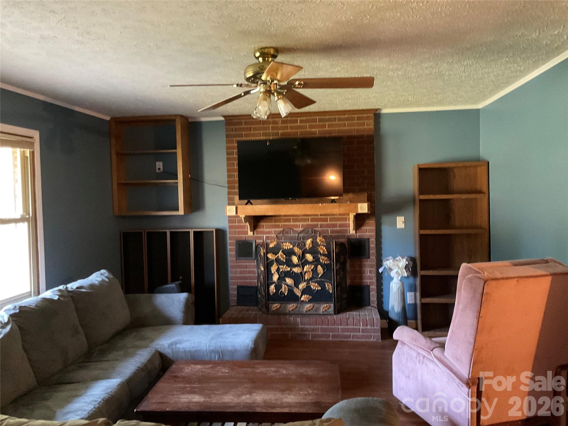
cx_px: 284
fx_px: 476
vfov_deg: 48.2
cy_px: 213
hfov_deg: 61.7
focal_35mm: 29
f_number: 1.8
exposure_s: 1/30
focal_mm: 3
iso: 500
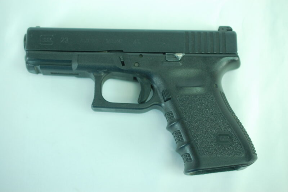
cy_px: 96
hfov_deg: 33.4
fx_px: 480
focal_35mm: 60
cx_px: 144
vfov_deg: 22.6
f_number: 3.2
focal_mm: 40
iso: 400
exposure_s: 1/40
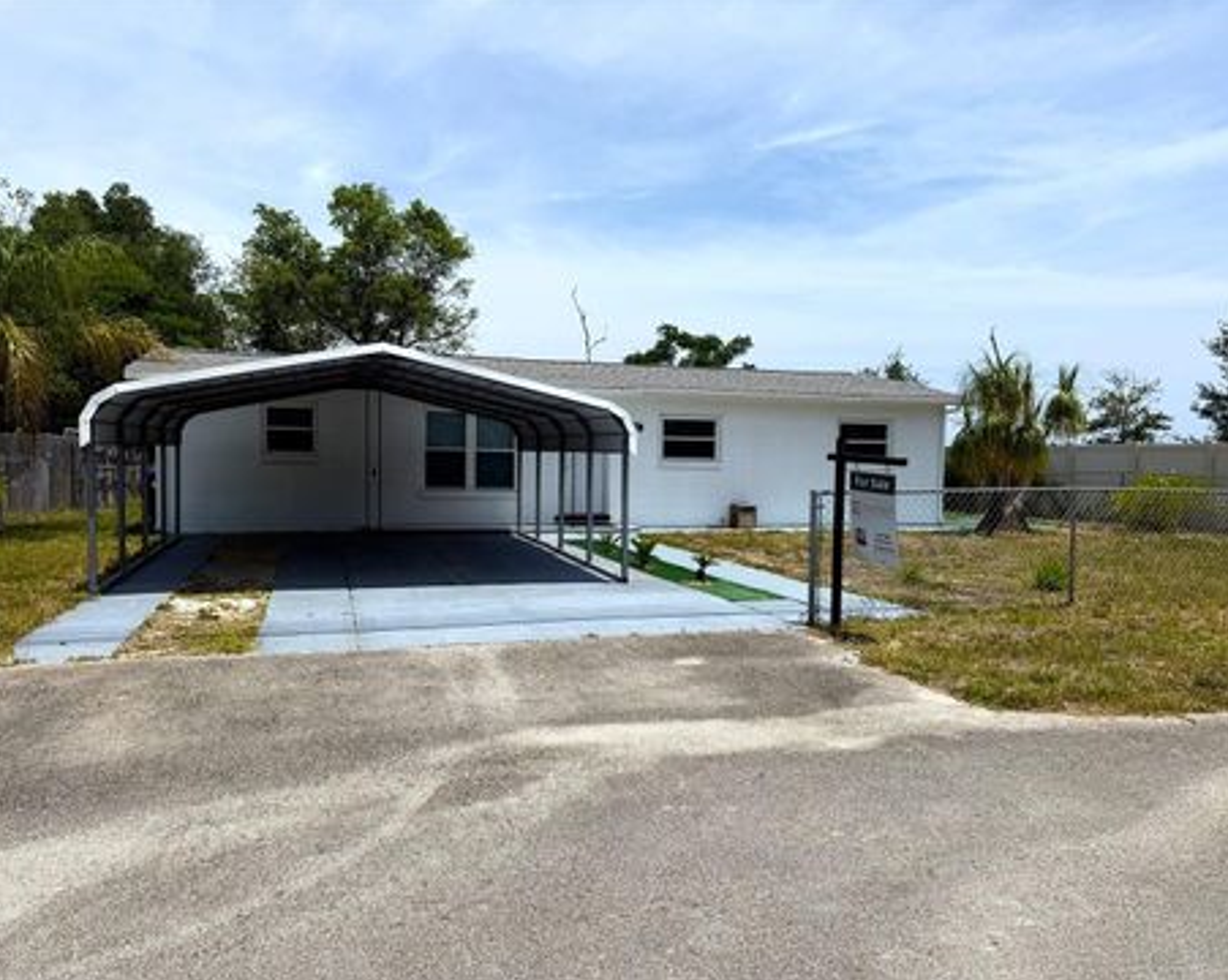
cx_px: 607
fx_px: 944
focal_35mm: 26
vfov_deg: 54.9
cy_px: 500
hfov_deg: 66.1
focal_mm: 6.76
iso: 80
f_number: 1.78
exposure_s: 1/8130
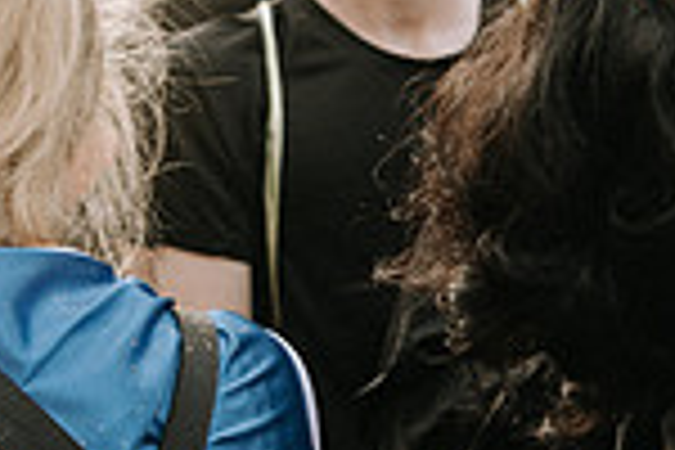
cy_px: 164
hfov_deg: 18.6
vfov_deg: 14.7
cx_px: 1094
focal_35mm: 93
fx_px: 1744
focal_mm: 24
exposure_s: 1/400
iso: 320
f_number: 2.8
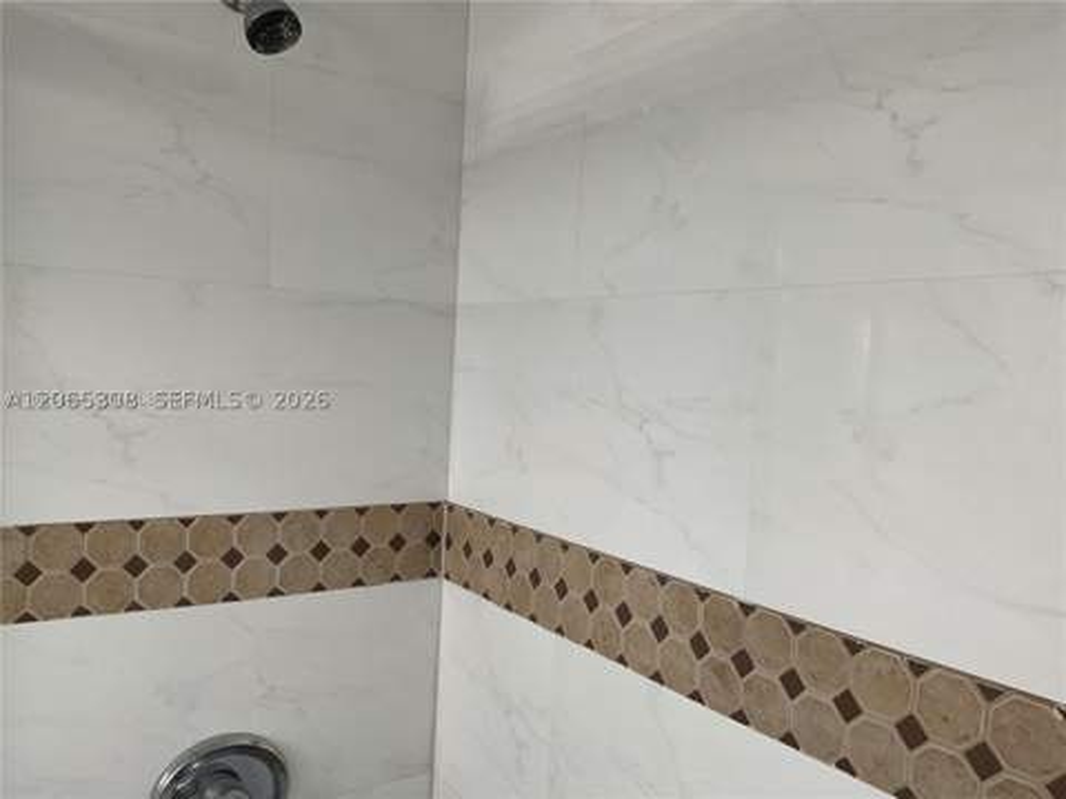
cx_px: 533
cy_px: 400
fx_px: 893
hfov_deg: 61.7
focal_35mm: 29
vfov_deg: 48.2
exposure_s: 1/75
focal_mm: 3
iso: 64
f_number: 1.8
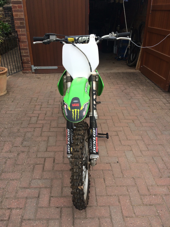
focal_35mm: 29
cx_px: 85
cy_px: 114
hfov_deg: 48.2
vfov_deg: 61.7
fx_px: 190
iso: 32
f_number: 2.2
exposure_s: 1/1414
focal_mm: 4.15
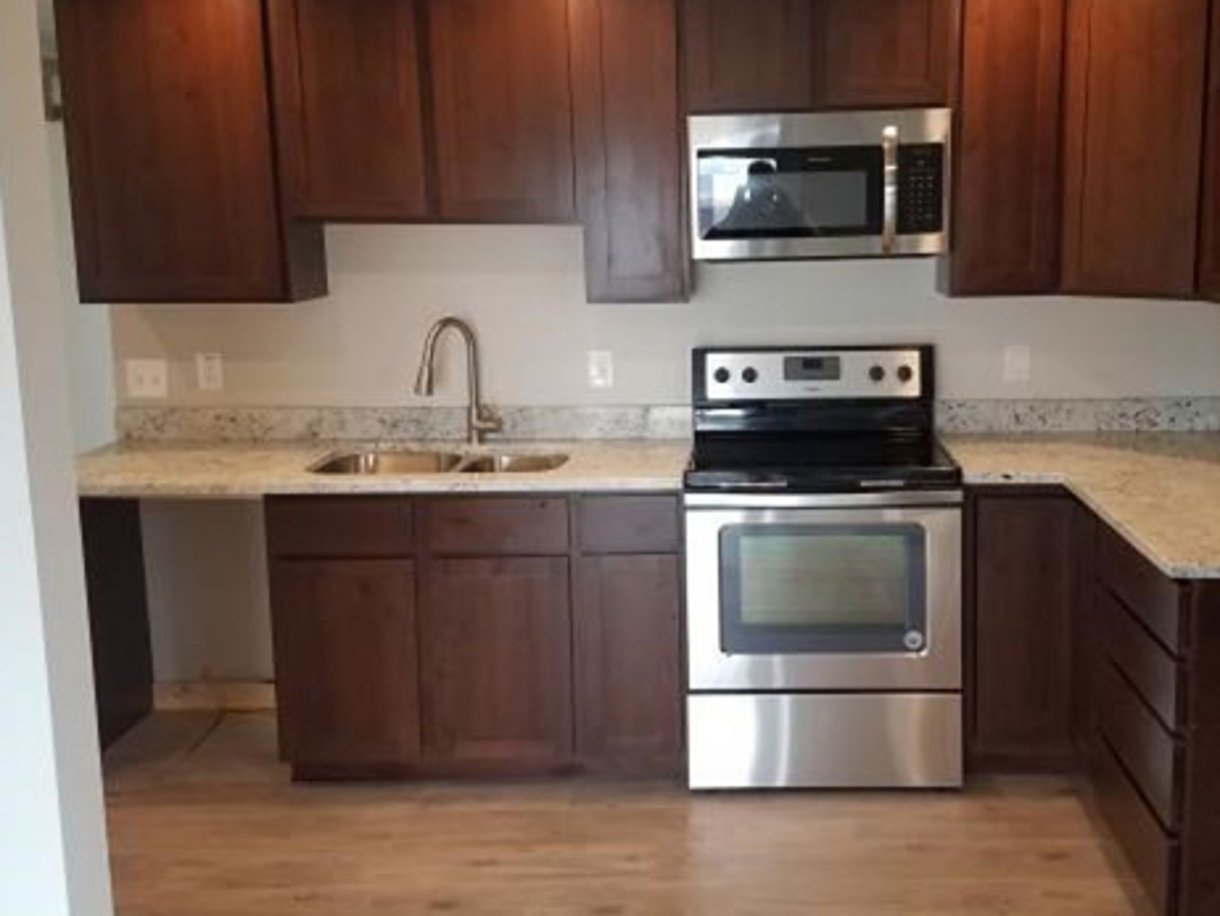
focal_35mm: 36
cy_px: 388
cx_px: 734
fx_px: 1269
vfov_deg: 39.6
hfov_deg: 51.0
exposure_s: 1/60
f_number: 1.7
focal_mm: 4.2
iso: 80
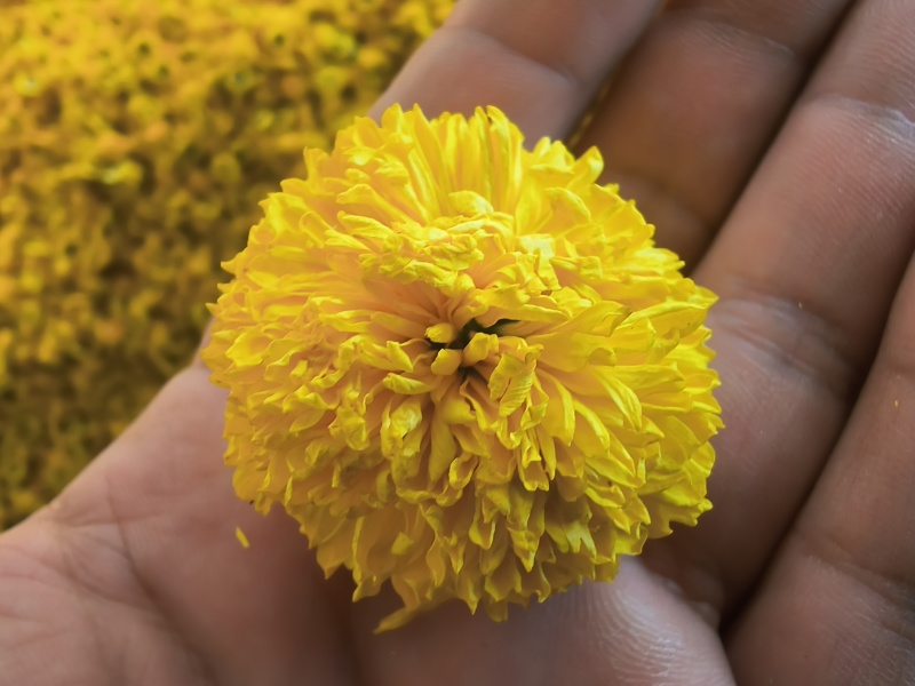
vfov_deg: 51.4
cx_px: 458
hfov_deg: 65.3
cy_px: 343
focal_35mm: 27
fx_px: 714
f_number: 2.2
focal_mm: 5.52
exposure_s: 1/50
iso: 165
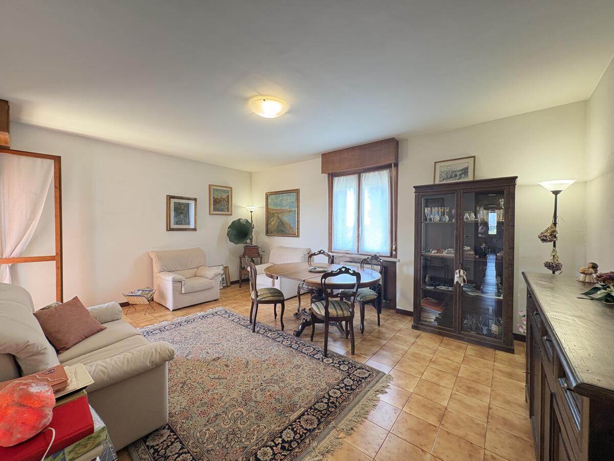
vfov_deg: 85.7
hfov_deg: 102.1
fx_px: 248
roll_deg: +0.0
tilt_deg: -0.3
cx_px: 307
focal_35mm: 14
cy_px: 230
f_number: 2.2
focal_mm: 2.22
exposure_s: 1/50
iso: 320
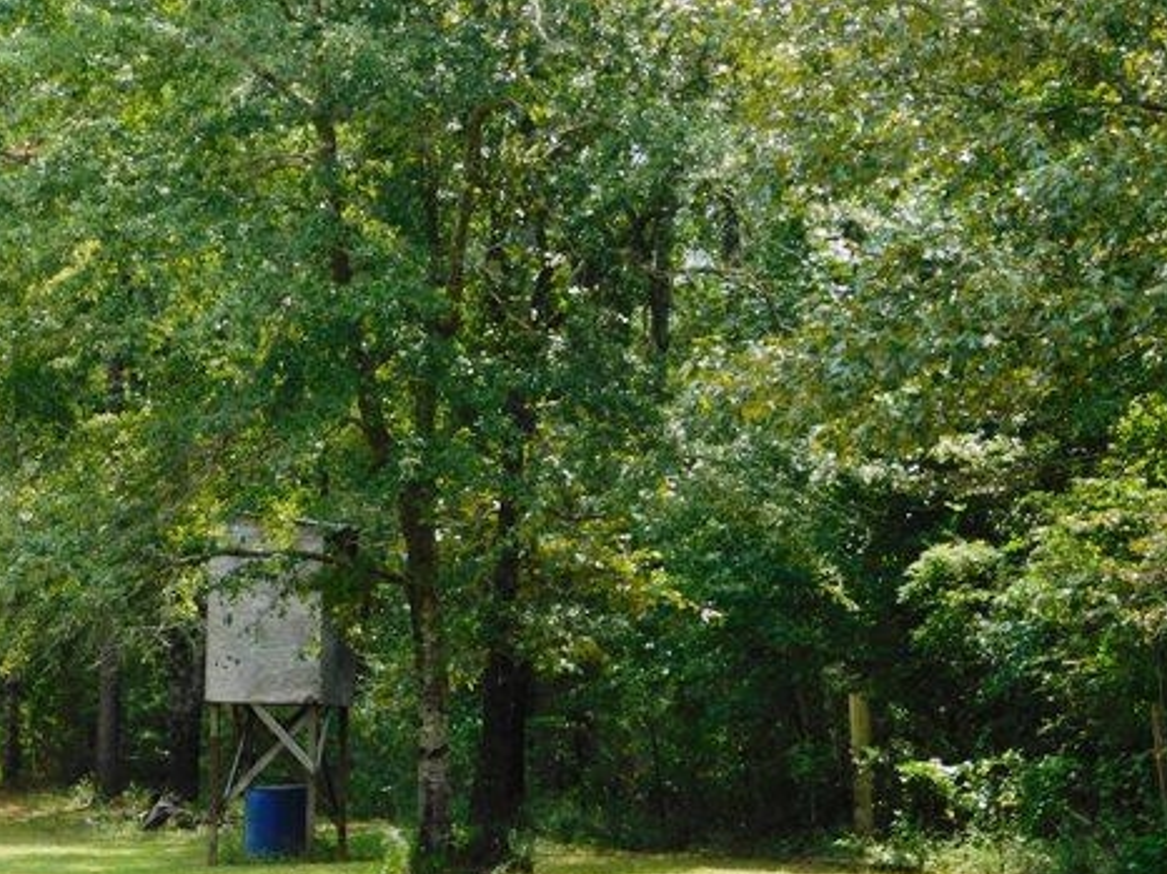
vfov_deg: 9.4
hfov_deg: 12.5
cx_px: 411
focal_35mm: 158
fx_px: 5324
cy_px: 586
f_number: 4.8
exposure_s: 1/250
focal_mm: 20.3
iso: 125
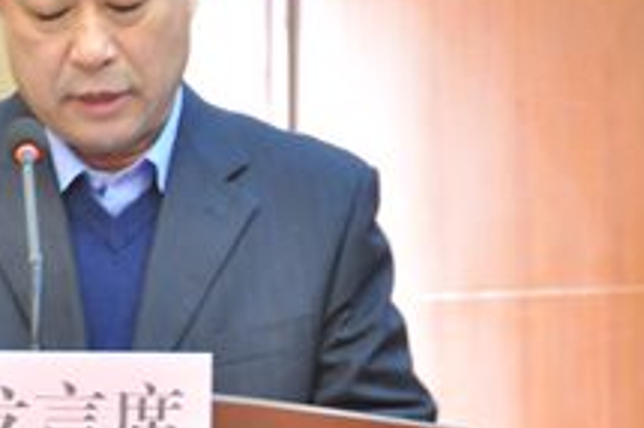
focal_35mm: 293
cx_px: 72
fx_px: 5237
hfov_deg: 7.0
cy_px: 316
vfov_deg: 4.7
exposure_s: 1/6
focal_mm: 70
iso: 1600
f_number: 5.3
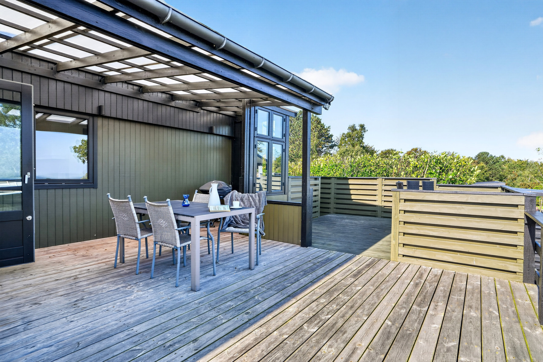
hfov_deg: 86.9
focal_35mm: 19
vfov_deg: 64.5
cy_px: 181
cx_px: 272
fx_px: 287
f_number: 8
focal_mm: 19
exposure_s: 1/50
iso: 400
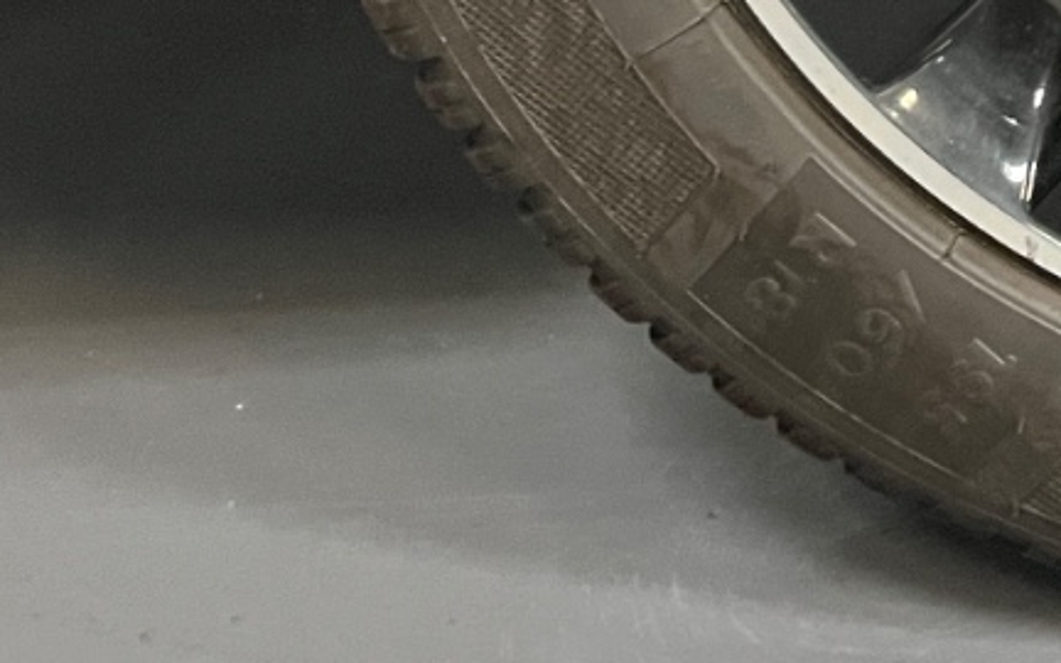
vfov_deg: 11.6
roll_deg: +1.2
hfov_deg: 18.6
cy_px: -651
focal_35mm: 102
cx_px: 1474
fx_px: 2949
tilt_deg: -16.0
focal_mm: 5.1
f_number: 1.6
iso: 640
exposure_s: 1/33
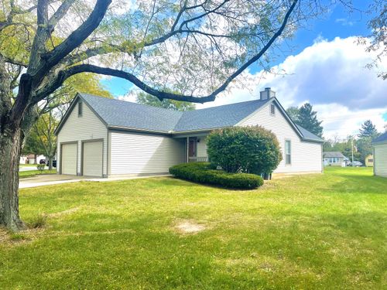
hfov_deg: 69.4
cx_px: 194
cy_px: 145
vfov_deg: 54.9
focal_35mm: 25
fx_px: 279
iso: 32
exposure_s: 1/1852
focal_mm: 5.1
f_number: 1.6
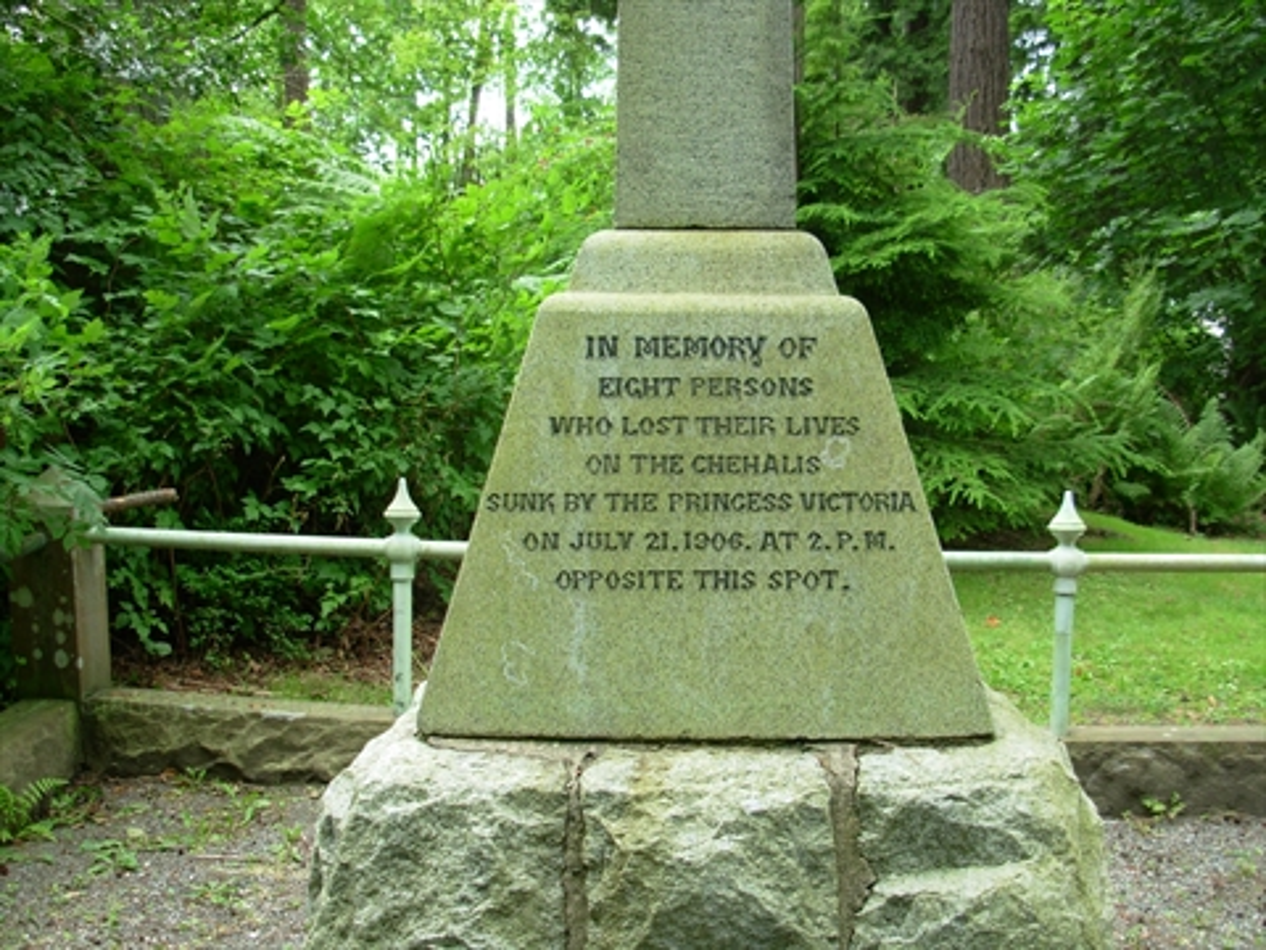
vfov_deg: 37.7
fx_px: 1390
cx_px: 633
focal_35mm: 38
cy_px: 475
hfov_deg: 49.0
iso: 50
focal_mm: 6.3
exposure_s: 1/80.6
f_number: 2.9
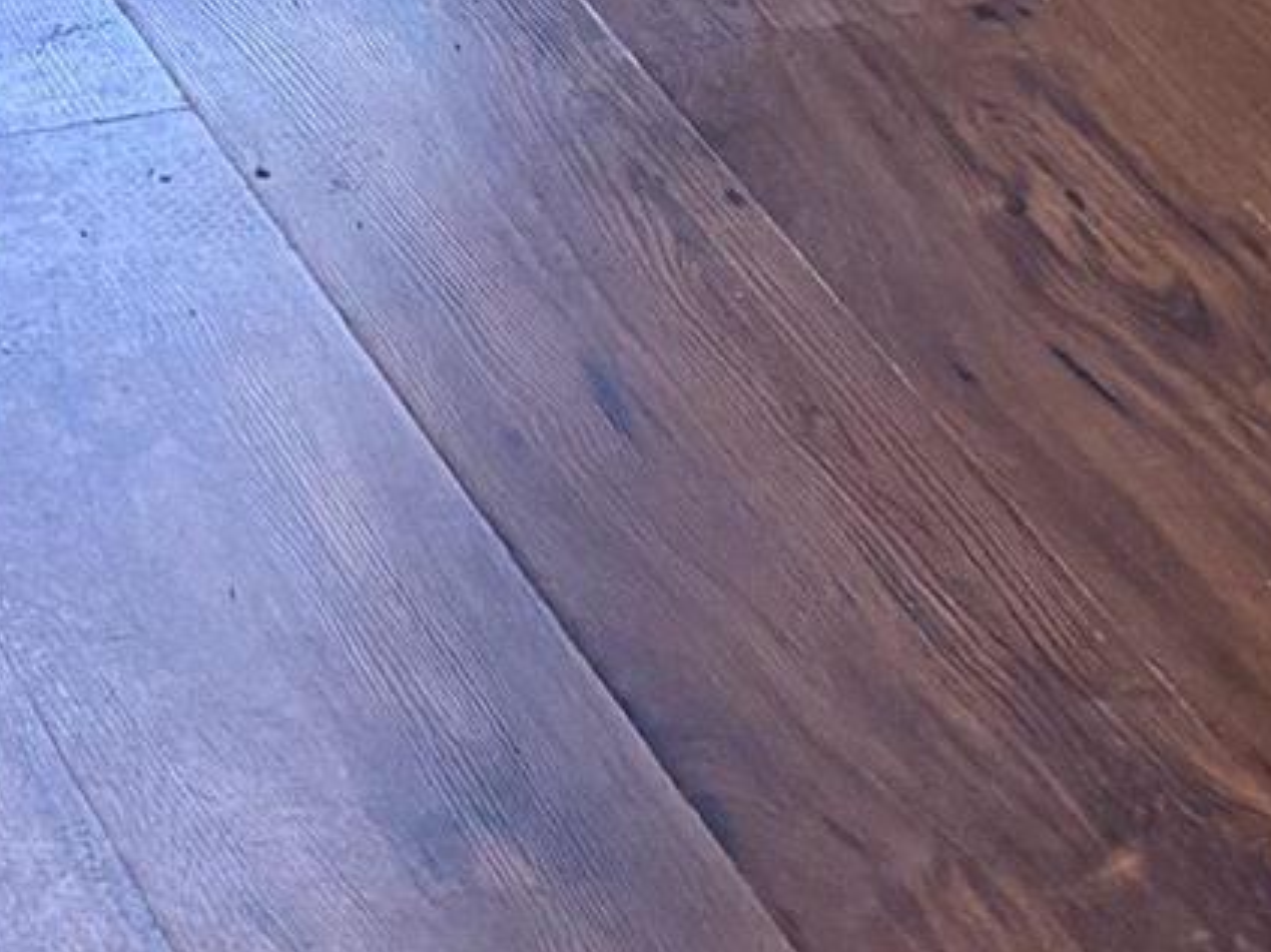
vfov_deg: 6.8
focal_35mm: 189
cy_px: -2213
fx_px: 6938
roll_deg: -3.3
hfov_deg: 10.4
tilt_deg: -7.6
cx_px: 1112
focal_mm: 5.96
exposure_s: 1/60
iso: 250
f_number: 1.6
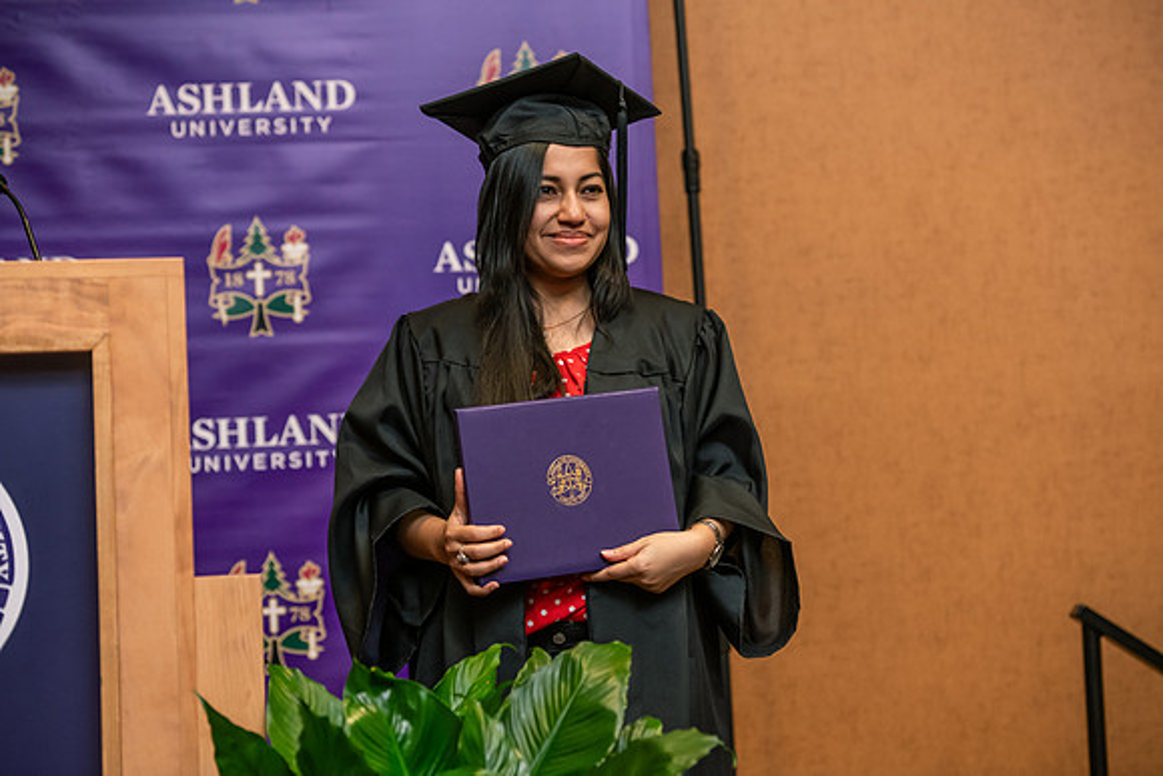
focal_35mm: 110
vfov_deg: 12.5
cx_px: 582
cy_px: 388
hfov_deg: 18.6
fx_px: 3554
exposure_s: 1/160
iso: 1600
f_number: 3.5
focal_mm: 110
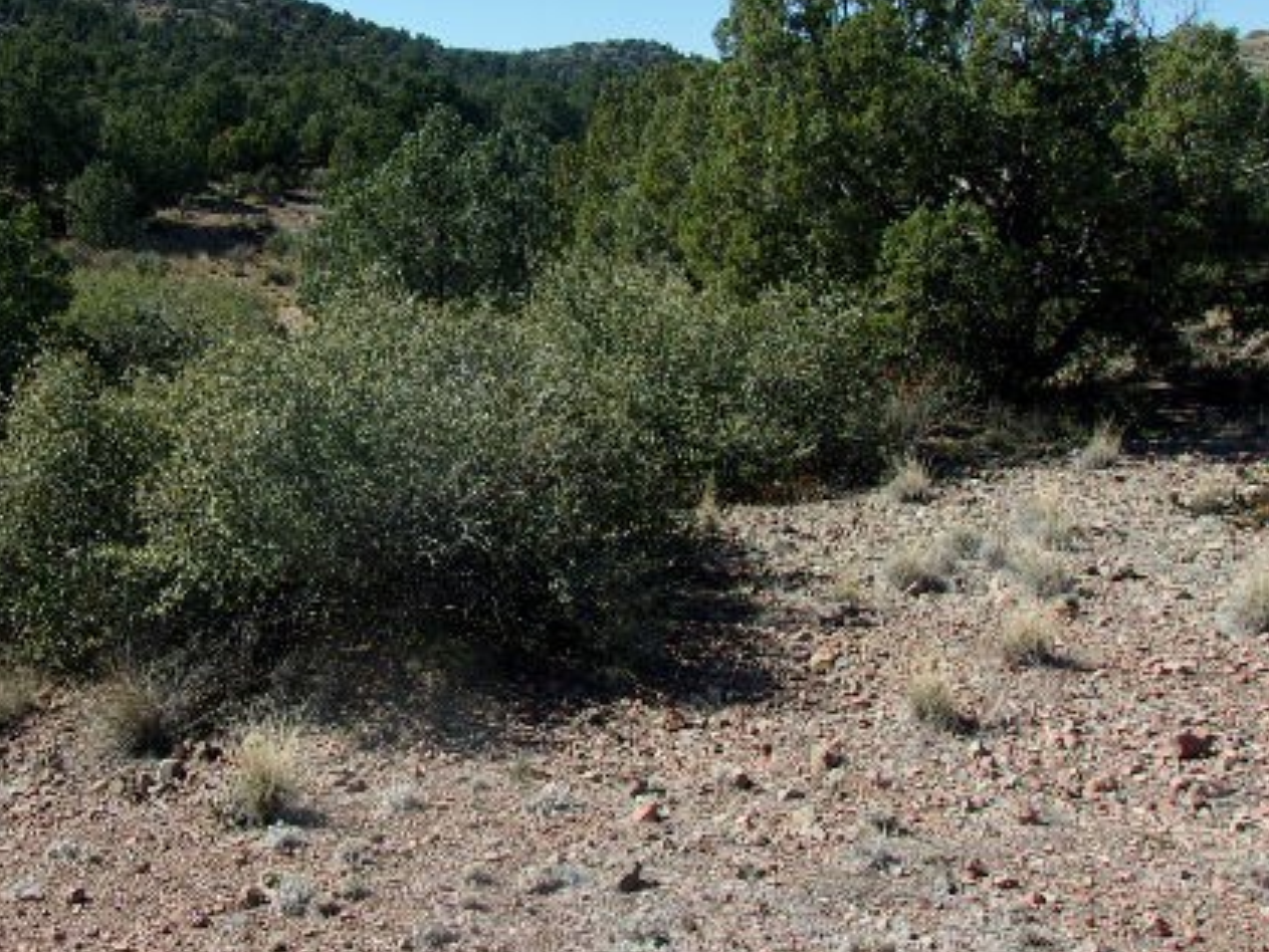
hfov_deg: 44.4
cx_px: 329
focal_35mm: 41
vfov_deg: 34.7
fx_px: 1503
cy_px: 283
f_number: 10.4
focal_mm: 4.9
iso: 80
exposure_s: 1/100
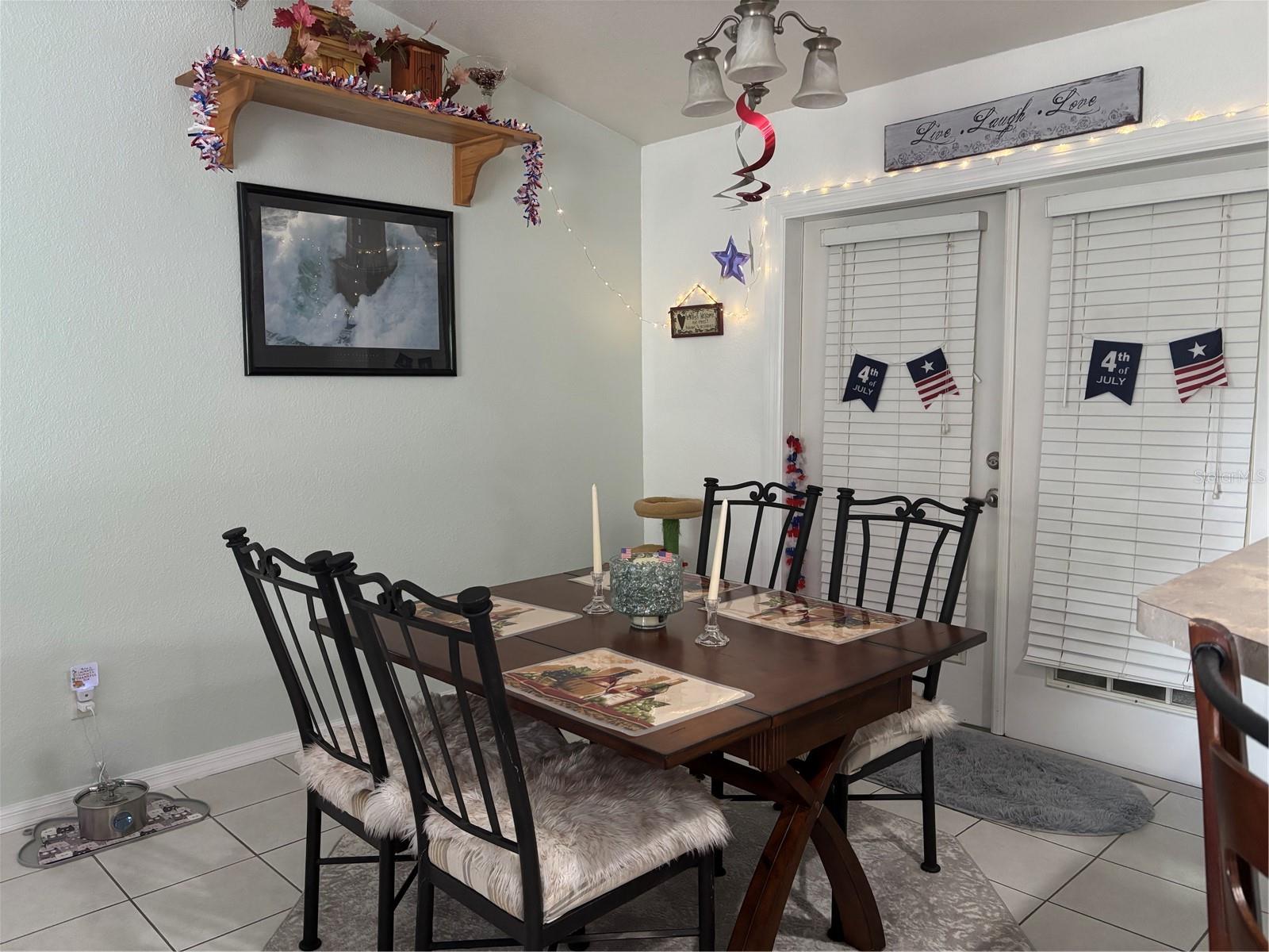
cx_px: 634
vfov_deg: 53.1
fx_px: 953
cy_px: 476
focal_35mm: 26
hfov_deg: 67.3
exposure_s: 1/40
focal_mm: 5.96
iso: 400
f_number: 1.6
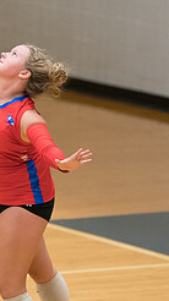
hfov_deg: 2.3
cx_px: 6
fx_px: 4151
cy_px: 128
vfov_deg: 4.2
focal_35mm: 520
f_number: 2.8
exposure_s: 1/1000
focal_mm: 180
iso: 5000
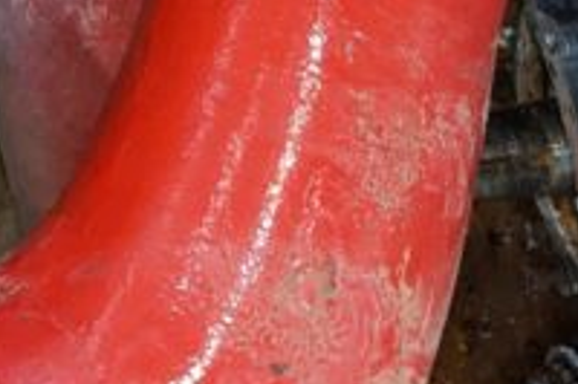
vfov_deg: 8.7
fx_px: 2310
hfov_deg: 13.9
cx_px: -64
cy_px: -511
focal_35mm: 144
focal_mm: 4.38
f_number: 1.73
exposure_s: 1/60
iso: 343
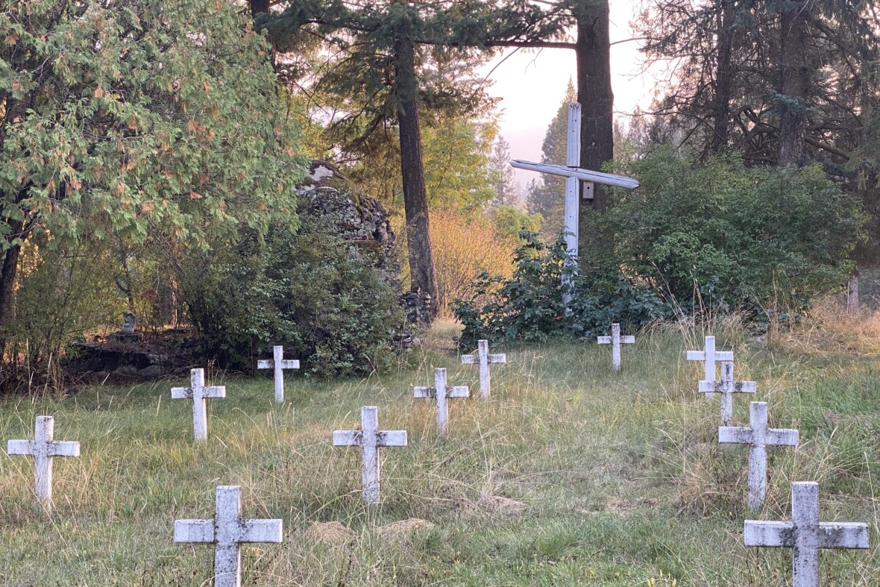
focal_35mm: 55
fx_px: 1345
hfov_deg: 36.2
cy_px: 333
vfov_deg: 24.6
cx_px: 443
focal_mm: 6
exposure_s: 1/122
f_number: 2
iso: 64
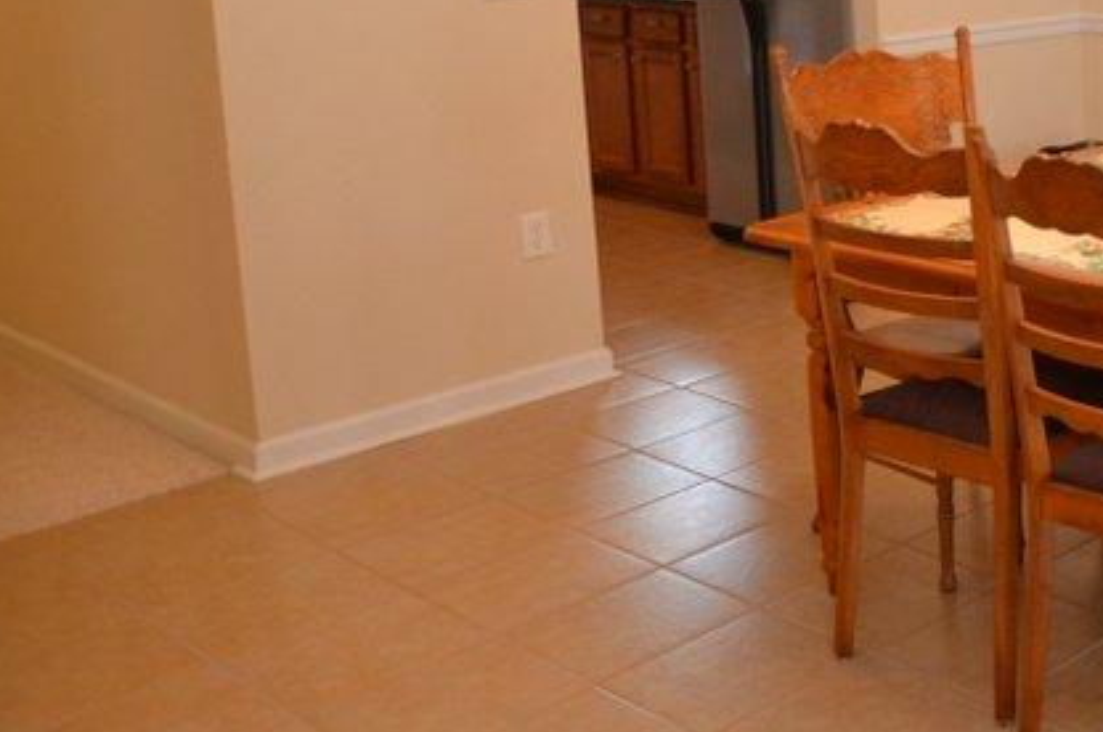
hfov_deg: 30.9
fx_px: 1521
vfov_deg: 26.0
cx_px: 1440
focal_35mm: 50
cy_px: 46
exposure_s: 1/60
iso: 640
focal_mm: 11.5
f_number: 4
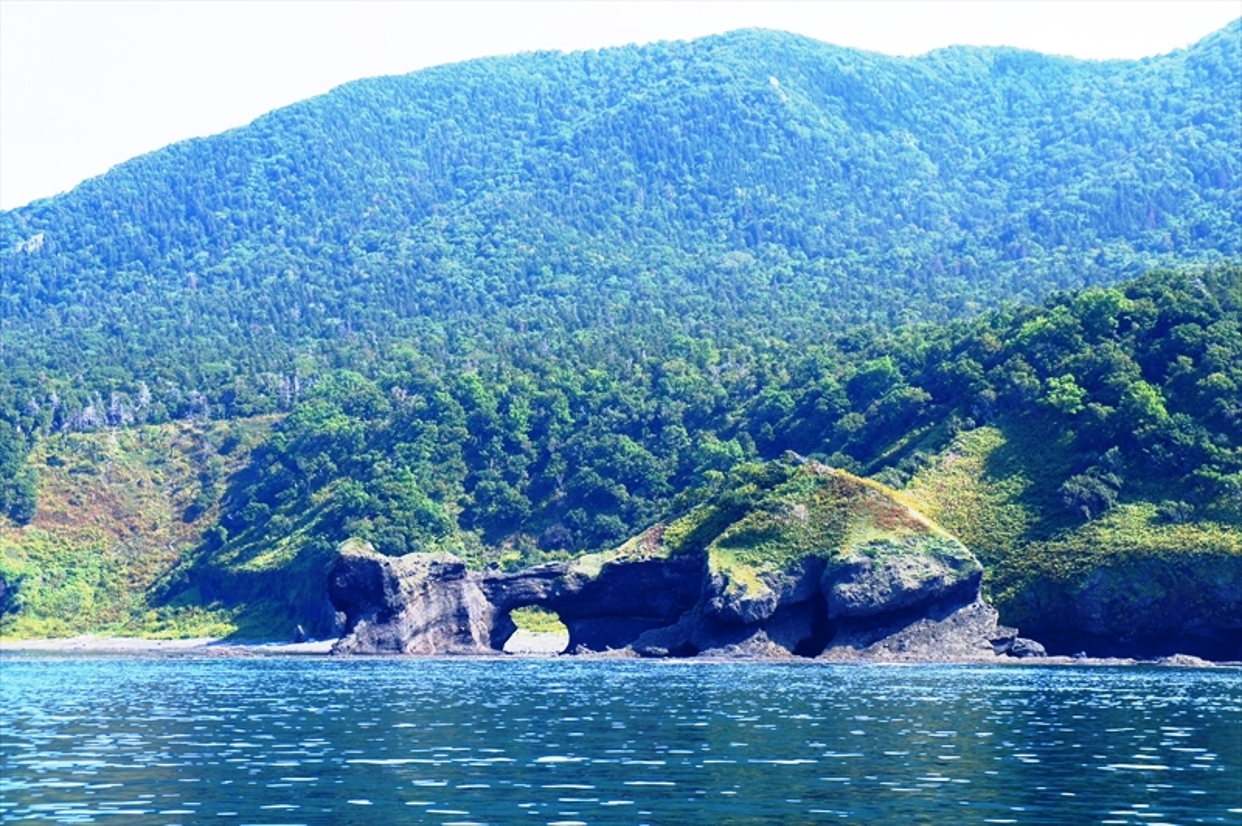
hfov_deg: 24.6
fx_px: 2844
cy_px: 413
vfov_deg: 16.5
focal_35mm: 82
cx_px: 621
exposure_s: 1/250
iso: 200
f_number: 7.1
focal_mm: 55
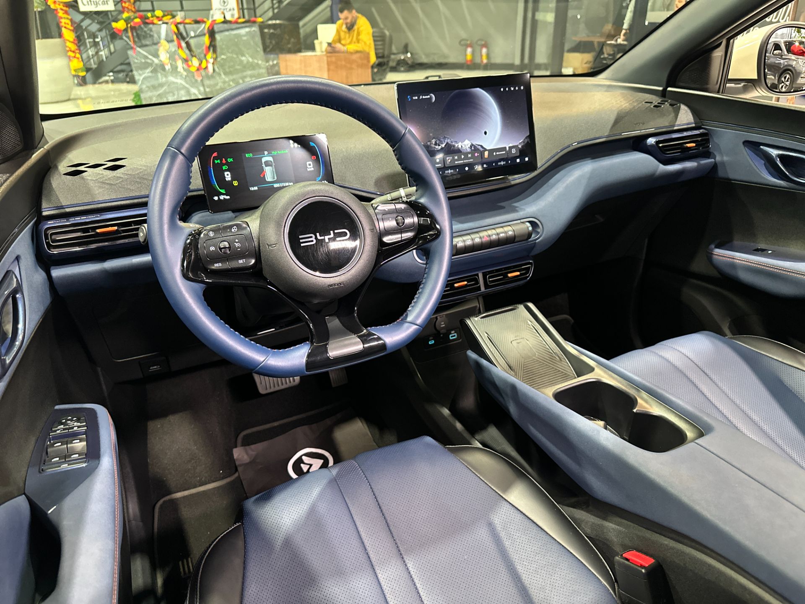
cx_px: 402
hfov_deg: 71.6
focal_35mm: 24
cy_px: 302
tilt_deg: -27.1
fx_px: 558
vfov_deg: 56.8
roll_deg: +1.1
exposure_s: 1/41
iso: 800
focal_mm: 6.86
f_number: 1.78
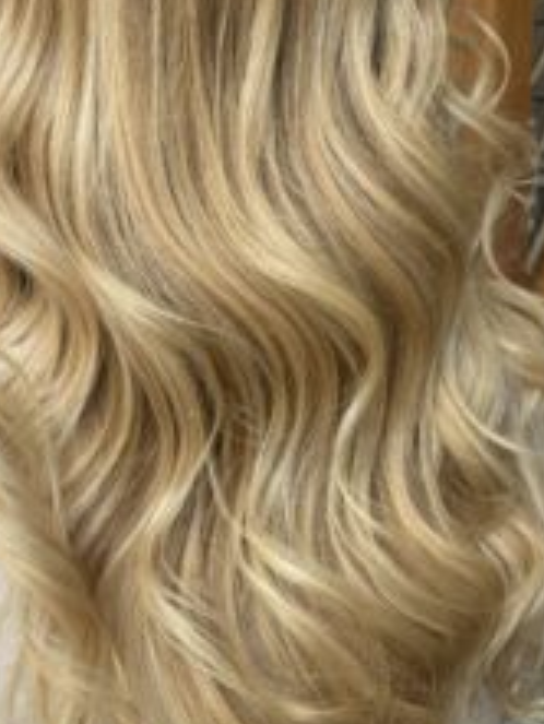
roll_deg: +1.3
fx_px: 984
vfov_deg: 40.1
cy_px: 272
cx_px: 236
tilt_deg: -8.8
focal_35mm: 47
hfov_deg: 30.9
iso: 64
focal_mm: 4.2
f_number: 1.6
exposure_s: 1/121
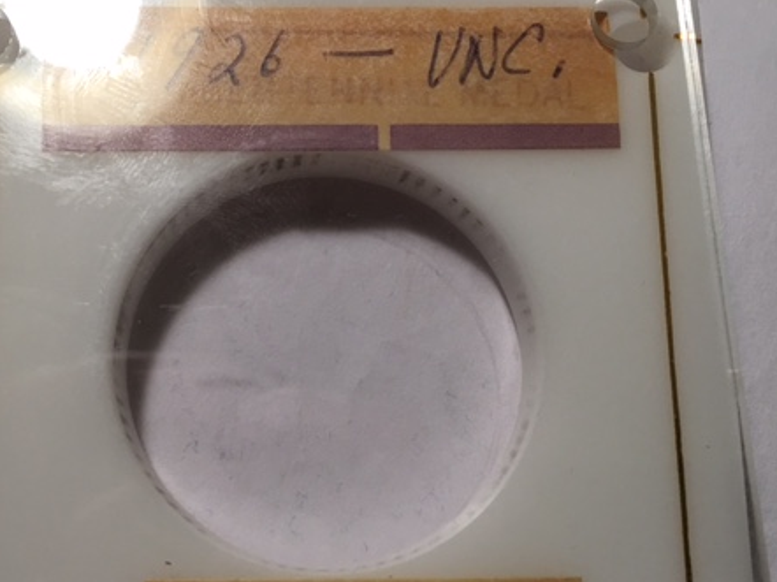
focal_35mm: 42
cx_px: 336
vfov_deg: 34.3
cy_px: 334
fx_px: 942
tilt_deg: -77.6
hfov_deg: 44.7
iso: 25
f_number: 2.2
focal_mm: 4.15
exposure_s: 1/30
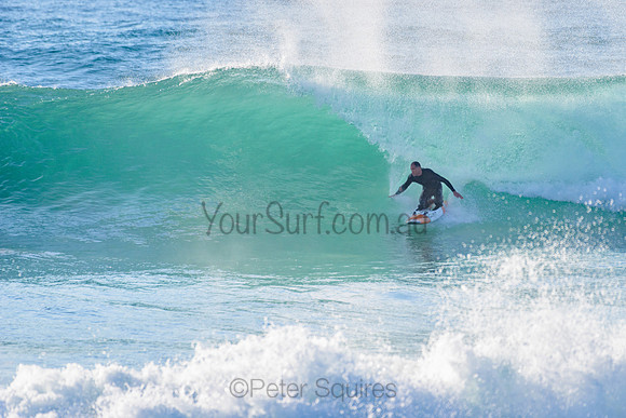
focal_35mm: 613
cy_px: 164
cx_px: 384
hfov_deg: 3.4
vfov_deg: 2.2
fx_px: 10665
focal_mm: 500
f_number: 5.6
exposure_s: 1/2000
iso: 220
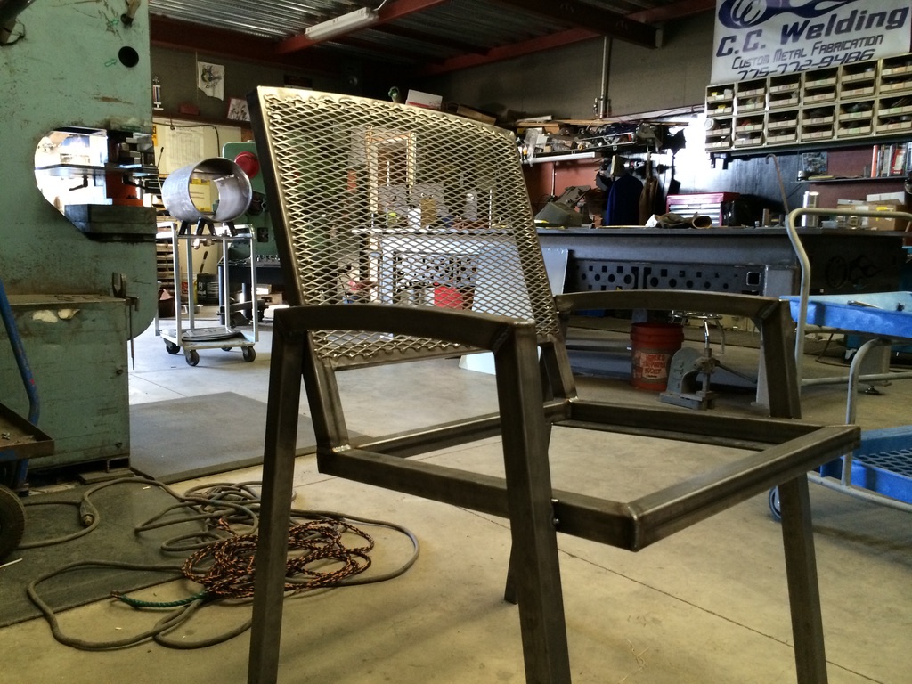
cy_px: 342
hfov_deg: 60.0
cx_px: 456
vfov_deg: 46.8
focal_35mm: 30
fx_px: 790
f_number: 2.2
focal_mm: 4.12
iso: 200
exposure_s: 1/30
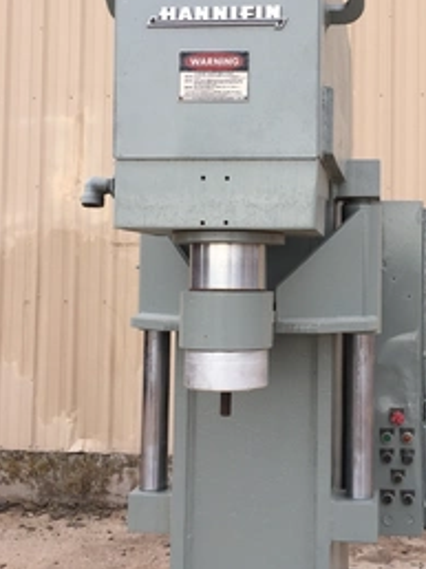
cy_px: 247
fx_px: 740
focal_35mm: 45
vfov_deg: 42.0
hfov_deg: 31.6
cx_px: 311
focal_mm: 4.15
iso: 32
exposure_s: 1/434
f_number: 2.2
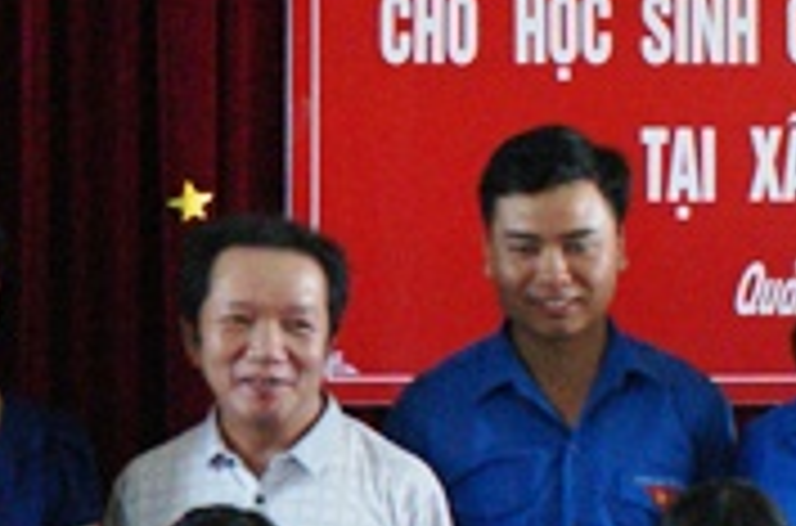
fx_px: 3617
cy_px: 310
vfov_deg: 8.3
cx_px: -254
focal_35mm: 164
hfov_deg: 12.2
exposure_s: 1/250
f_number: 4
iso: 800
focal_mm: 20
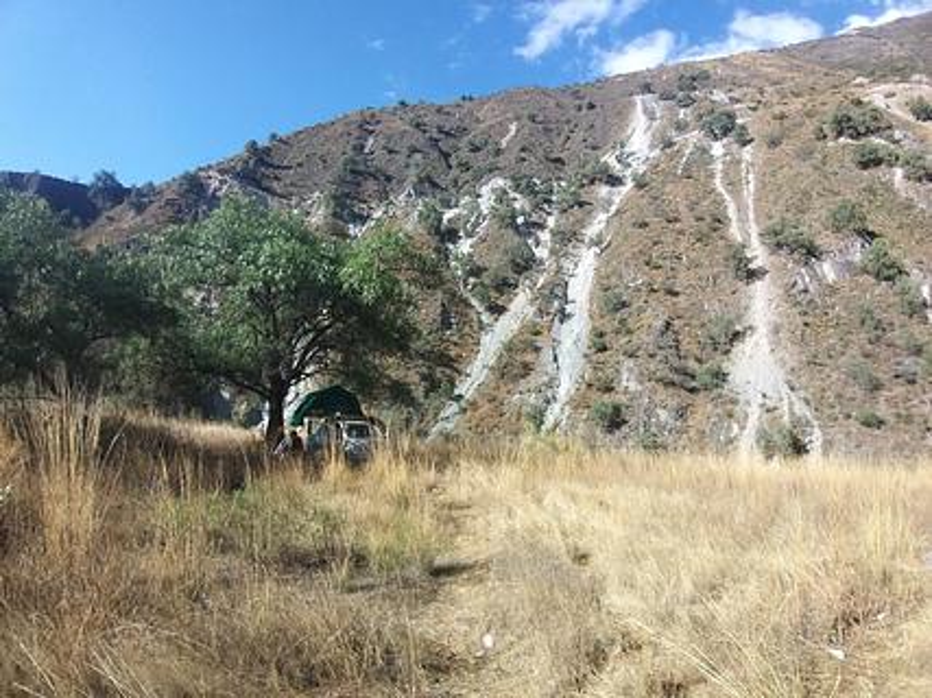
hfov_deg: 87.8
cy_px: 349
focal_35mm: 18
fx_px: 484
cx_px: 466
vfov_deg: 71.6
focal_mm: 1.87
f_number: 2.4
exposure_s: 1/493
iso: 40
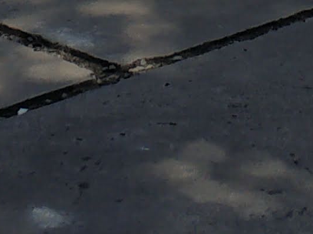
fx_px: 1853
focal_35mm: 205
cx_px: 211
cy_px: -487
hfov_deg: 9.6
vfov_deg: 6.5
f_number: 1.8
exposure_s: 1/1807
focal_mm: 3.82
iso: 101
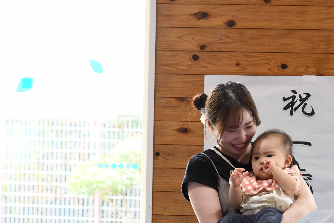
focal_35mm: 215
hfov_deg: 9.6
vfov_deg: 6.4
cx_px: 238
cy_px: 121
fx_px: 1995
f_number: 7.1
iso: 2000
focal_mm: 100
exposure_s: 1/250
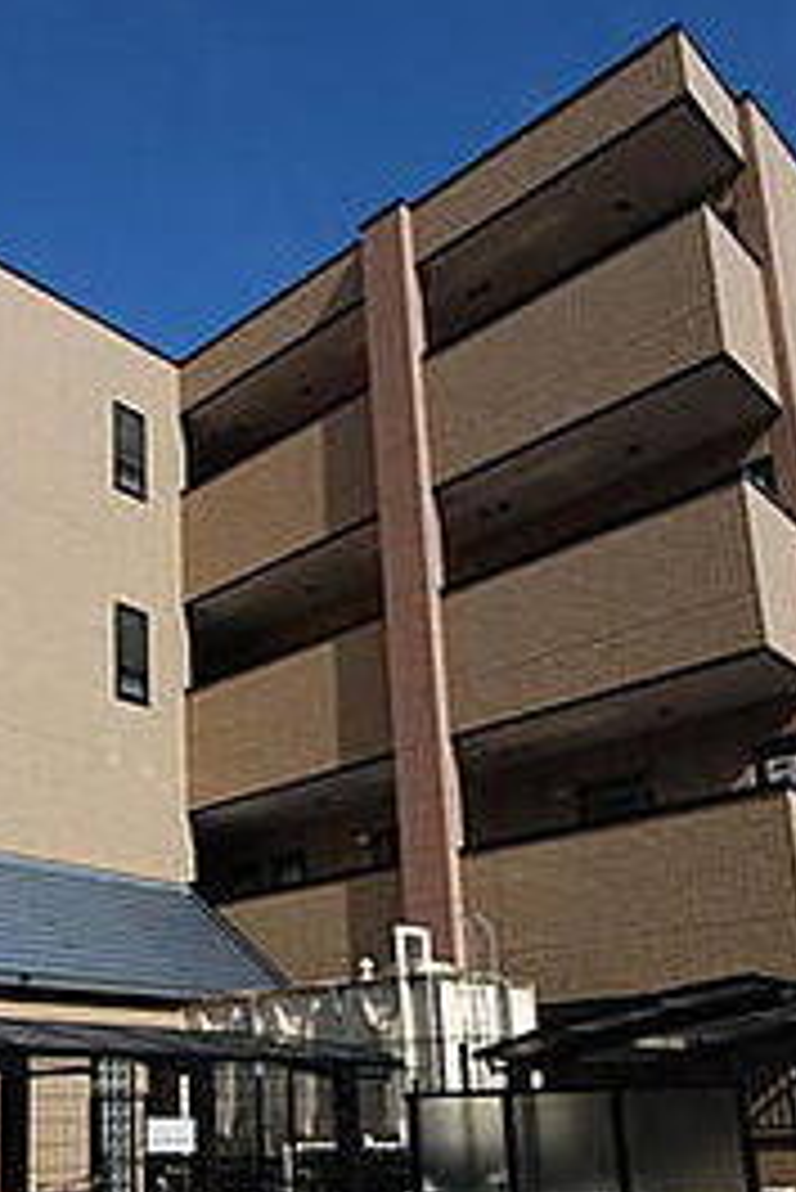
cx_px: 144
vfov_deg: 53.9
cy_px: 850
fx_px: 1126
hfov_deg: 37.4
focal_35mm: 34
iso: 100
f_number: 10
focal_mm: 10
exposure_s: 1/200
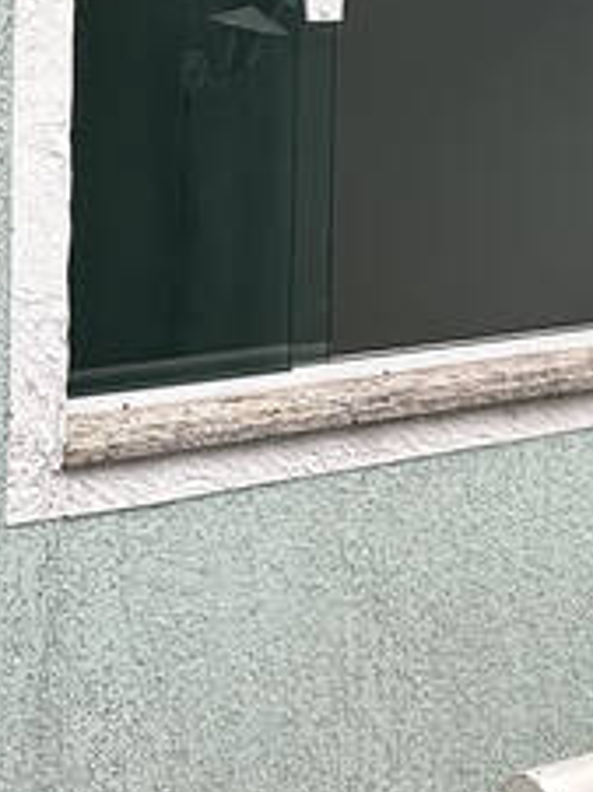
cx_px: -509
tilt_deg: +0.3
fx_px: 1533
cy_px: -39
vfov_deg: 27.0
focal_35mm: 67
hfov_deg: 17.3
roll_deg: -1.5
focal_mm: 2.22
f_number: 2.2
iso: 40
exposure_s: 1/249
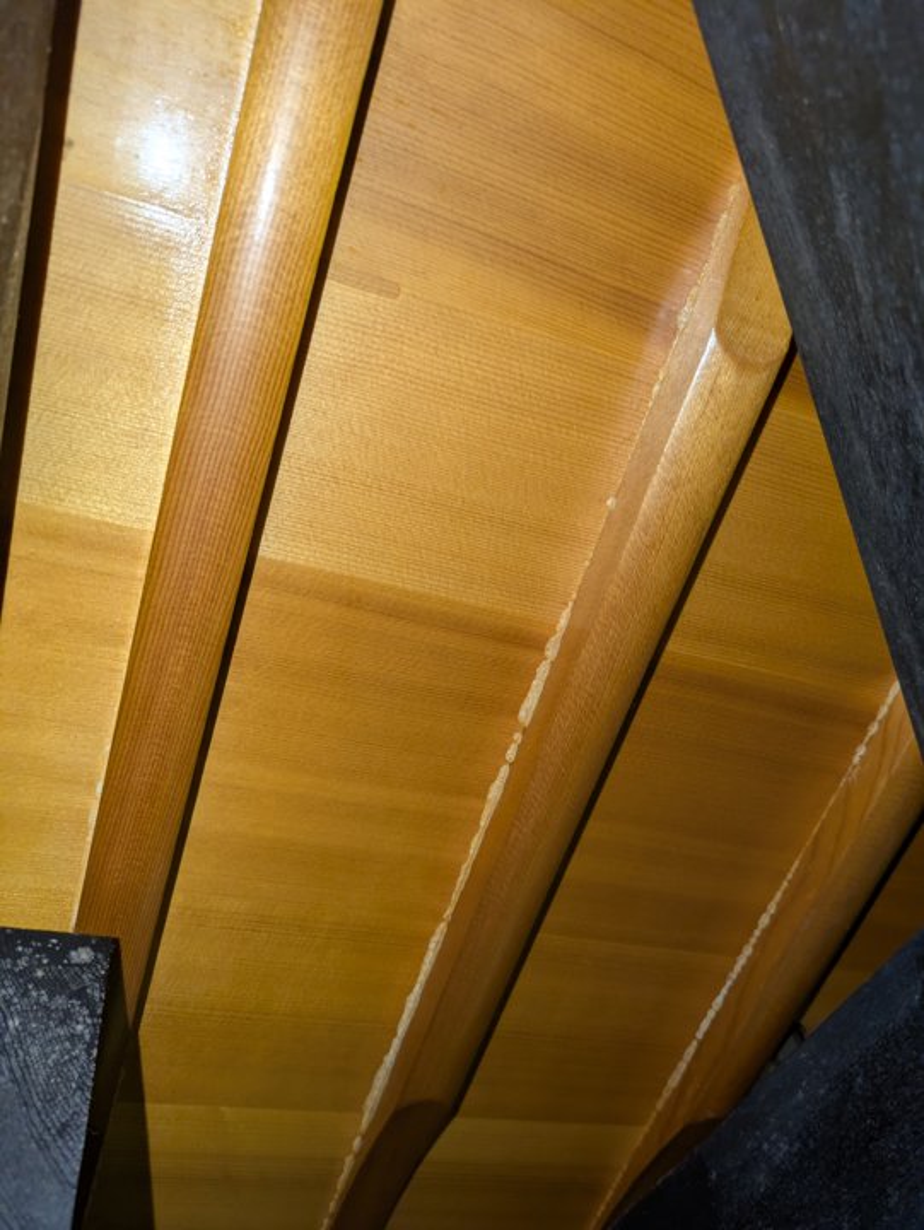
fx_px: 889
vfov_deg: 69.4
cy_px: 615
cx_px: 462
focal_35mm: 25
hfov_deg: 54.9
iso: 209
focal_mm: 5.43
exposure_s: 1/100
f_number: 1.89
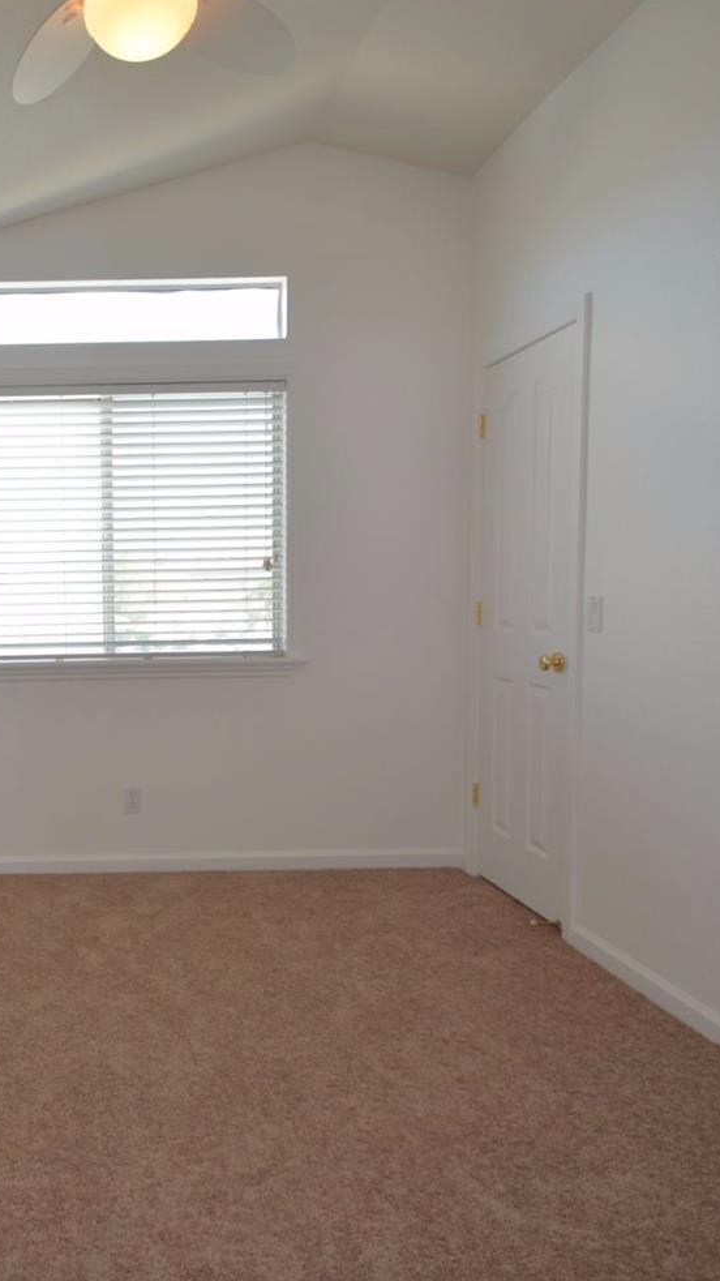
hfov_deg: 42.7
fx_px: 815
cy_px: 640
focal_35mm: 24
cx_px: 42
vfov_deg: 76.3
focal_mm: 10
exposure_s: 1/60
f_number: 4
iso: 200
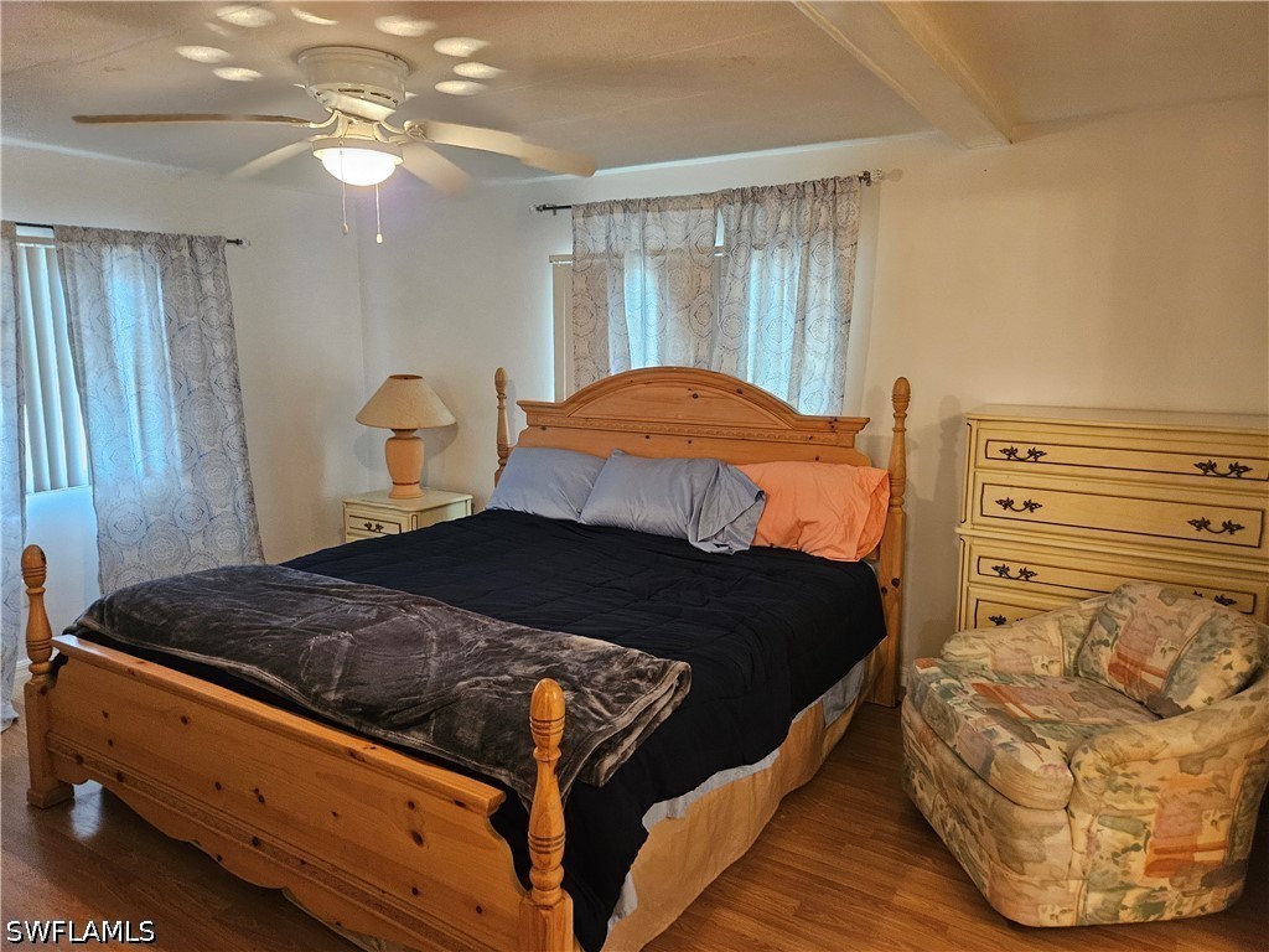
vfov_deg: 58.9
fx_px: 843
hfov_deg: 73.9
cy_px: 476
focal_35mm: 23
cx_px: 634
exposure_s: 1/120
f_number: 1.8
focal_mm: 5.4
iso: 800
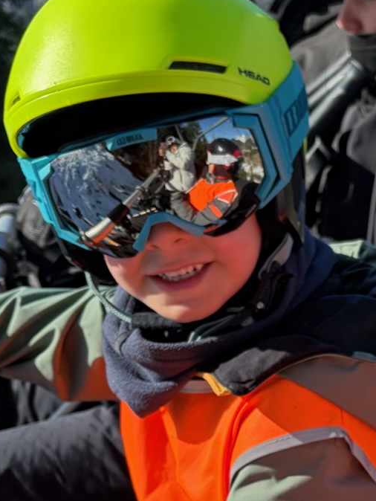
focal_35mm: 79
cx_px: 418
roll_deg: -5.7
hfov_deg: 18.0
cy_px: 494
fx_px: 1143
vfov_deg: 23.7
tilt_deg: -21.6
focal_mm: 5.96
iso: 64
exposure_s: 1/1751
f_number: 1.6
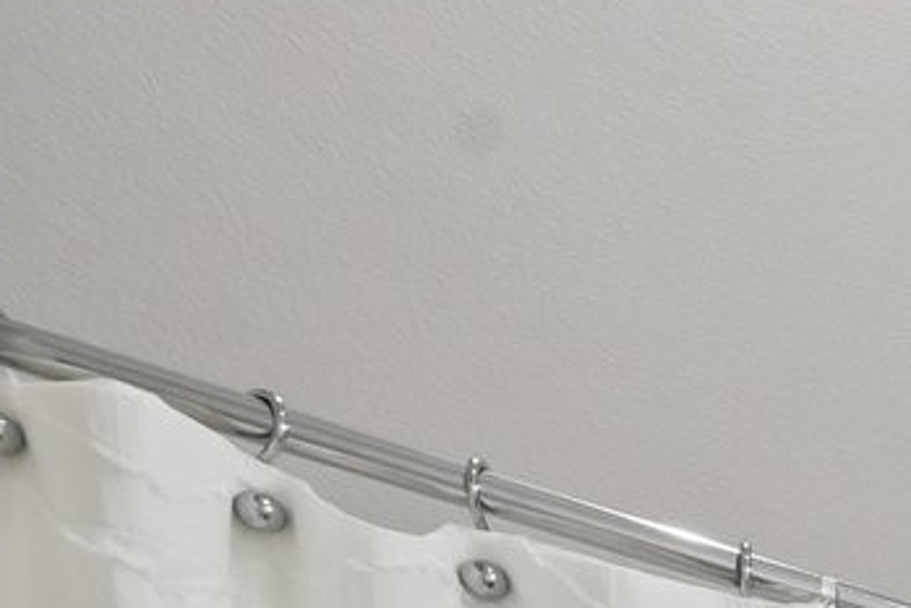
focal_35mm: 88
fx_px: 2228
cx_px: 2519
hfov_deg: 12.7
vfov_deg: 11.2
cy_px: 1708
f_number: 8
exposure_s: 1/25
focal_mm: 15
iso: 400
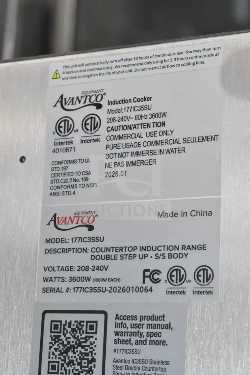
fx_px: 859
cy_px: 188
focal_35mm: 82
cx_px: 125
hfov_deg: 16.6
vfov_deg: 24.6
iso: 6400
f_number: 7.1
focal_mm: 55
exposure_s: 1/200
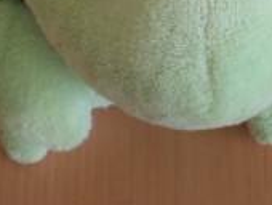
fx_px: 913
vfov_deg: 12.0
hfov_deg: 16.9
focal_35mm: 116
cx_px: 179
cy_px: -133
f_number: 3.1
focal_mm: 6.3
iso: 141
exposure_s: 1/60
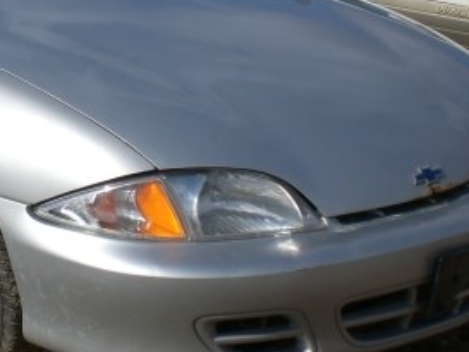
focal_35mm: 89
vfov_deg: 16.6
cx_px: 40
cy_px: 130
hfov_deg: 21.5
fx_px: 1206
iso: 50
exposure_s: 1/1000
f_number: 4.4
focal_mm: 6.3
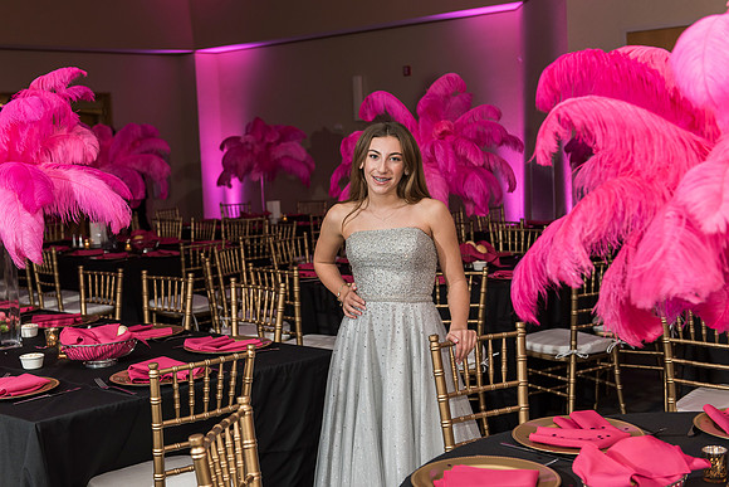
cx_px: 351
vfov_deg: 26.1
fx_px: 1051
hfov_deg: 38.2
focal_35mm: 52
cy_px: 234
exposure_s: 1/100
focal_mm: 50
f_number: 4
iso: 800
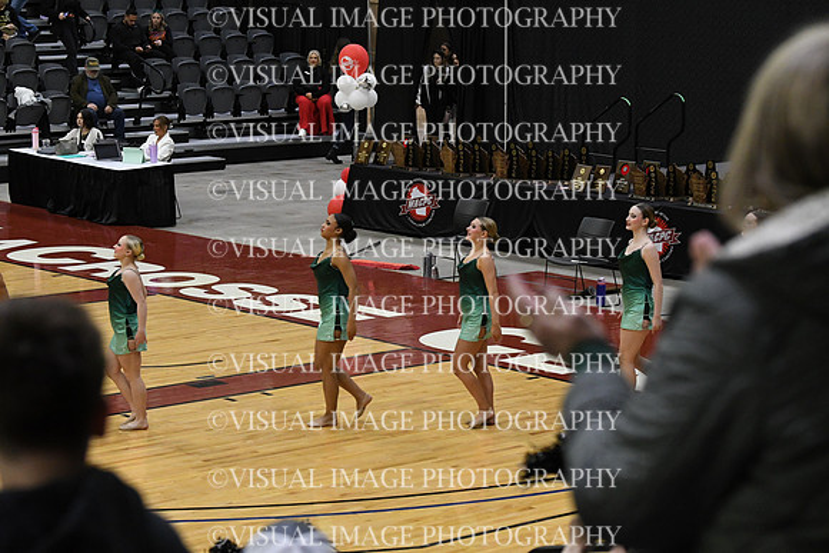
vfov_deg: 13.0
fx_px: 2418
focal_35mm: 105
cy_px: 276
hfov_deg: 19.5
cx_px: 414
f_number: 4
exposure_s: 1/500
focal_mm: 70
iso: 5000
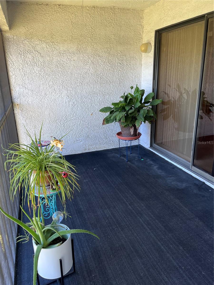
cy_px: 142
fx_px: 214
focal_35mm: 26
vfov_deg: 67.3
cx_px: 107
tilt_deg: -18.0
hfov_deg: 53.1
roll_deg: +2.0
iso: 80
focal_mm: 5.1
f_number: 1.6
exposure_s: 1/122
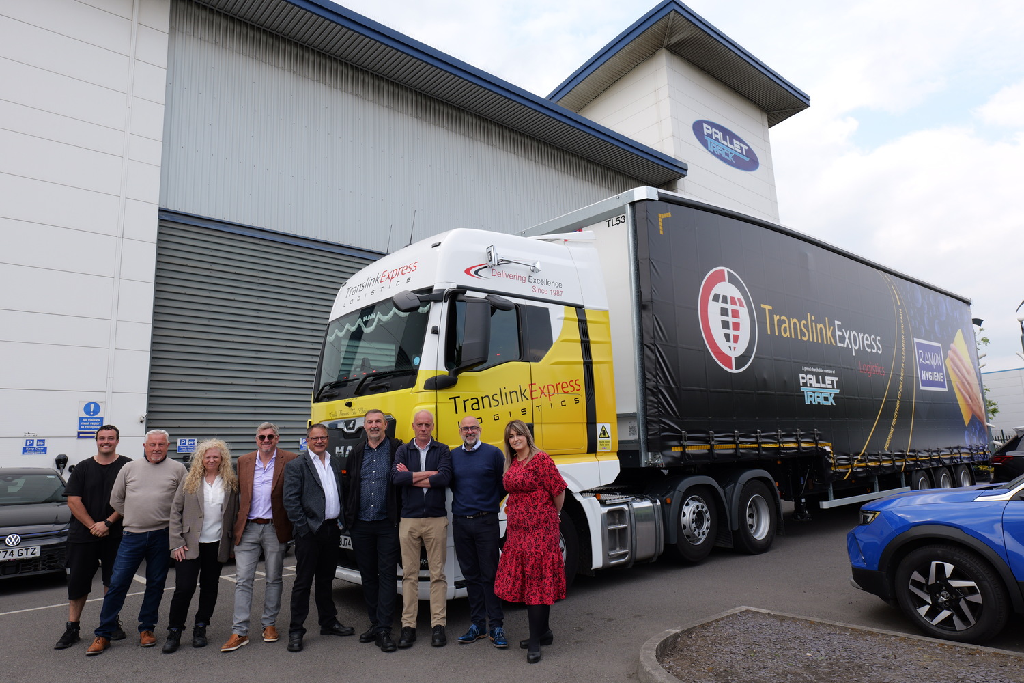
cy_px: 342
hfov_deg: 78.6
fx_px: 626
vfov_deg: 57.2
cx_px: 512
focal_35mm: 22
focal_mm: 22
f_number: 11
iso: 200
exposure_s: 1/80
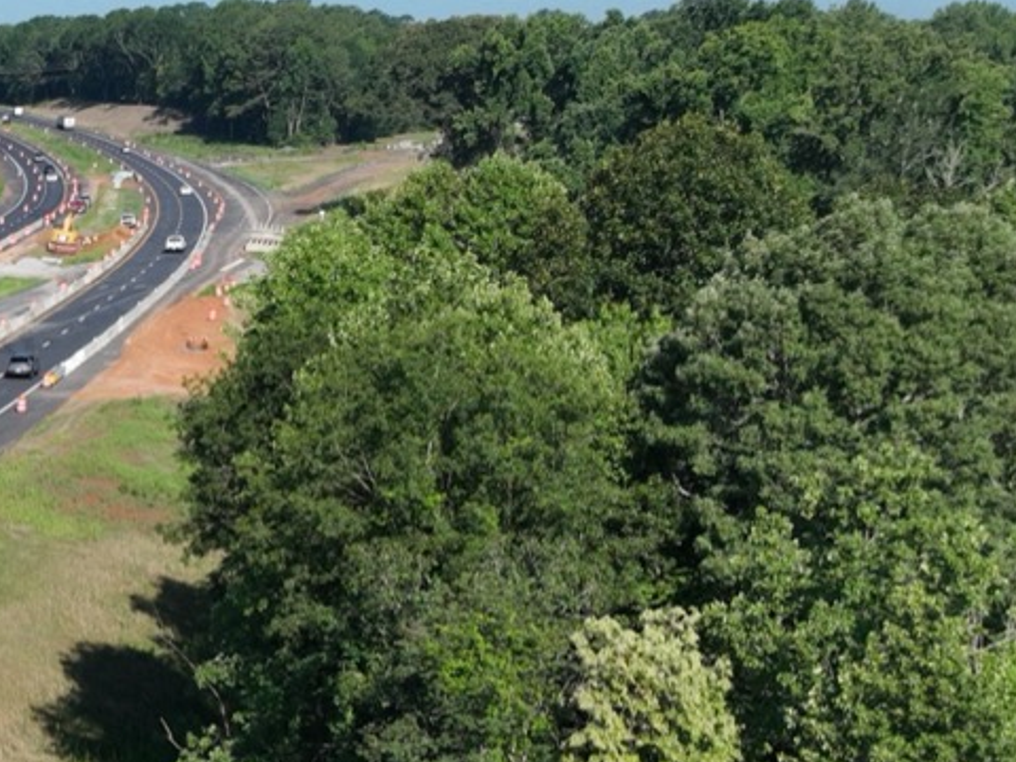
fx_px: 2935
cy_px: 669
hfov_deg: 17.3
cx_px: -607
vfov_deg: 14.7
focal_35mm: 100
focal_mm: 12.29
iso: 110
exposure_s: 1/1250
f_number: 4
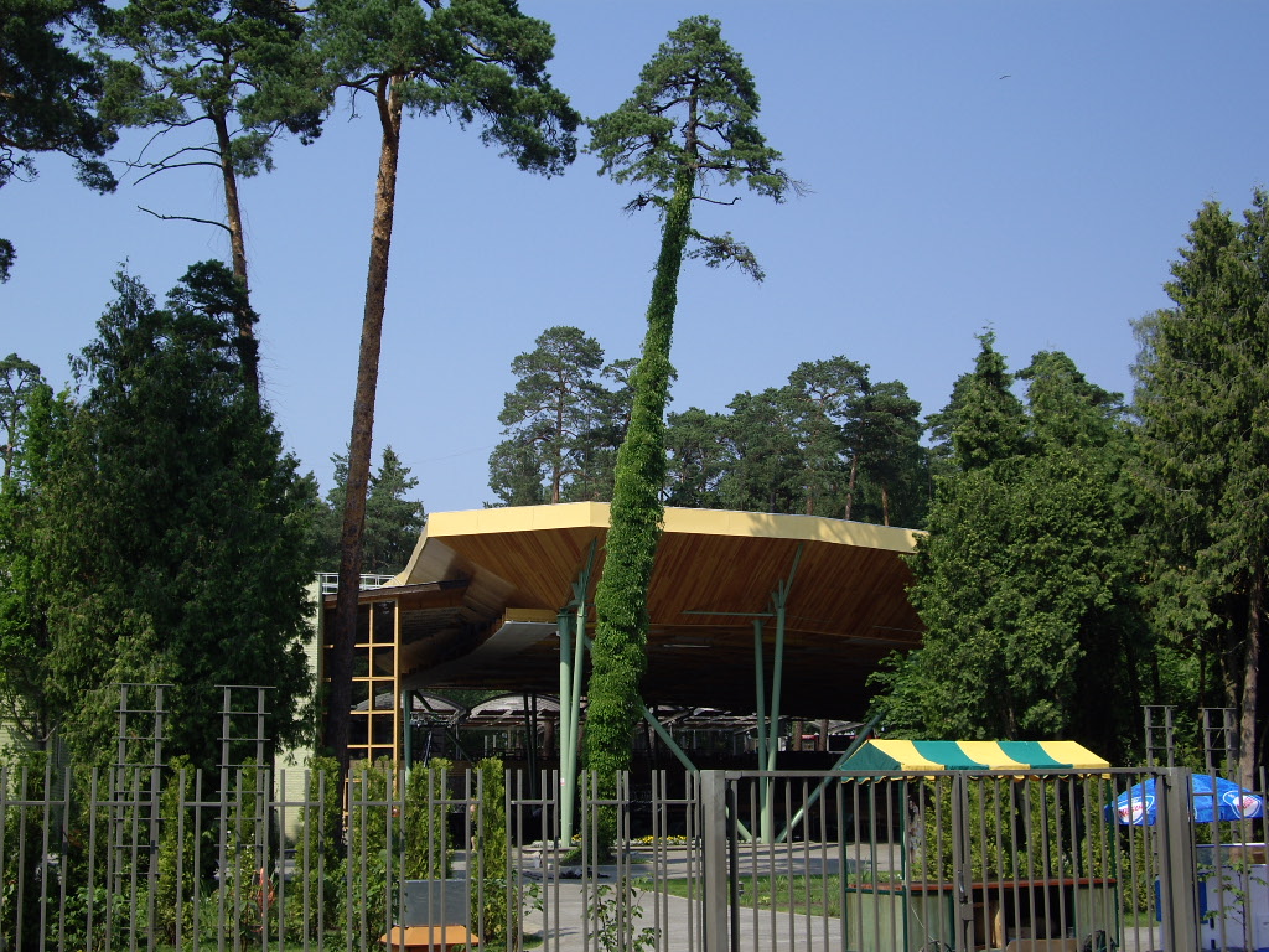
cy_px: 476
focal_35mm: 46
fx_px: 1686
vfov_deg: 31.5
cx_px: 634
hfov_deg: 41.2
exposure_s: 1/200
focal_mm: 9.6
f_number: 6.2
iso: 50
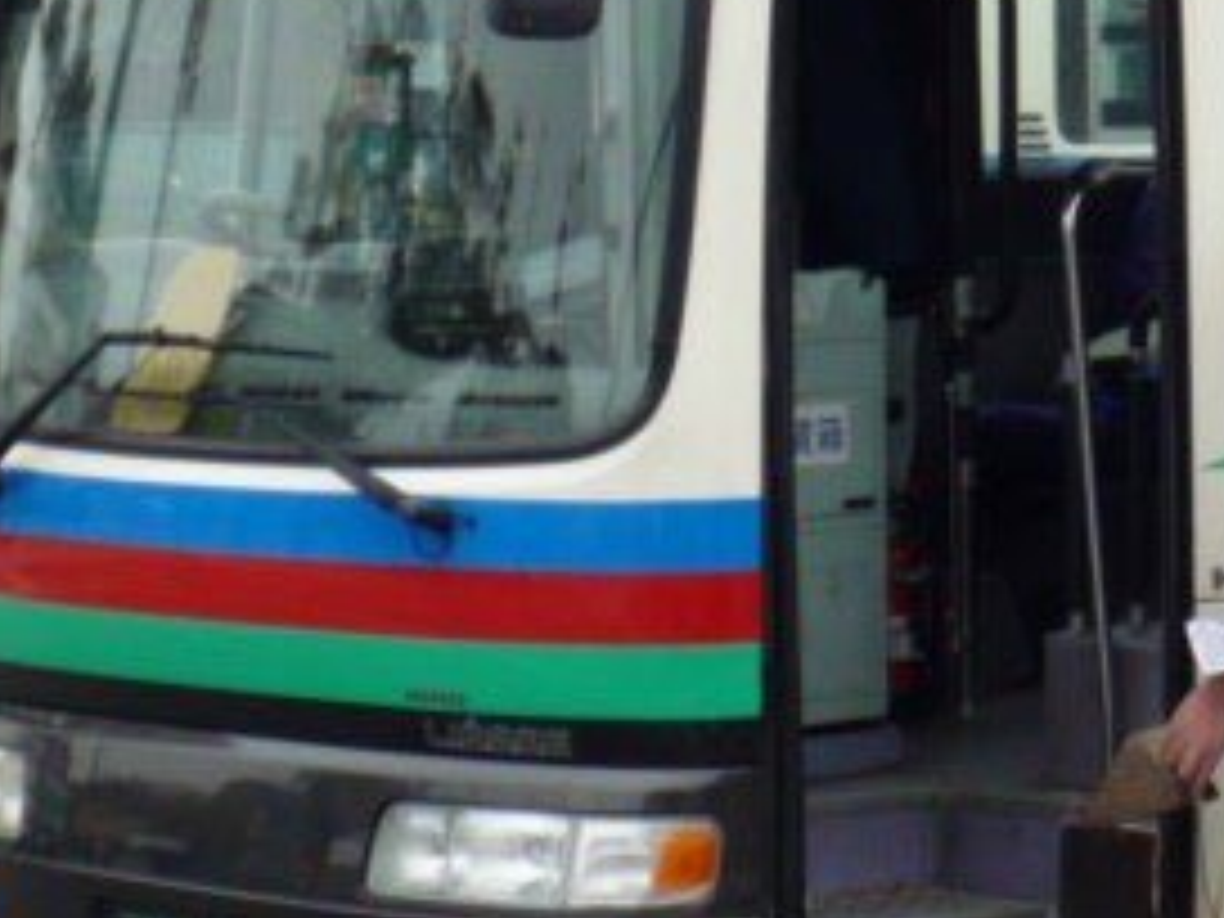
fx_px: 7001
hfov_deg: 9.9
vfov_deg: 7.5
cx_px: 1256
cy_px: 364
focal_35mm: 198
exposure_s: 1/250
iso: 100
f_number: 4.3
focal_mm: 8.3
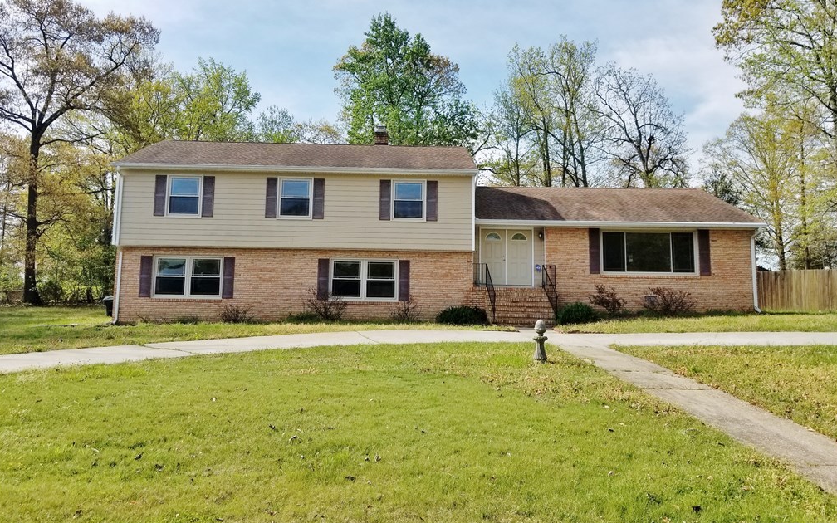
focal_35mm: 28
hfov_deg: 66.5
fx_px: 639
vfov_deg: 44.4
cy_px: 225
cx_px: 421
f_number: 1.7
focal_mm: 4.25
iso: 50
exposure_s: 1/2160
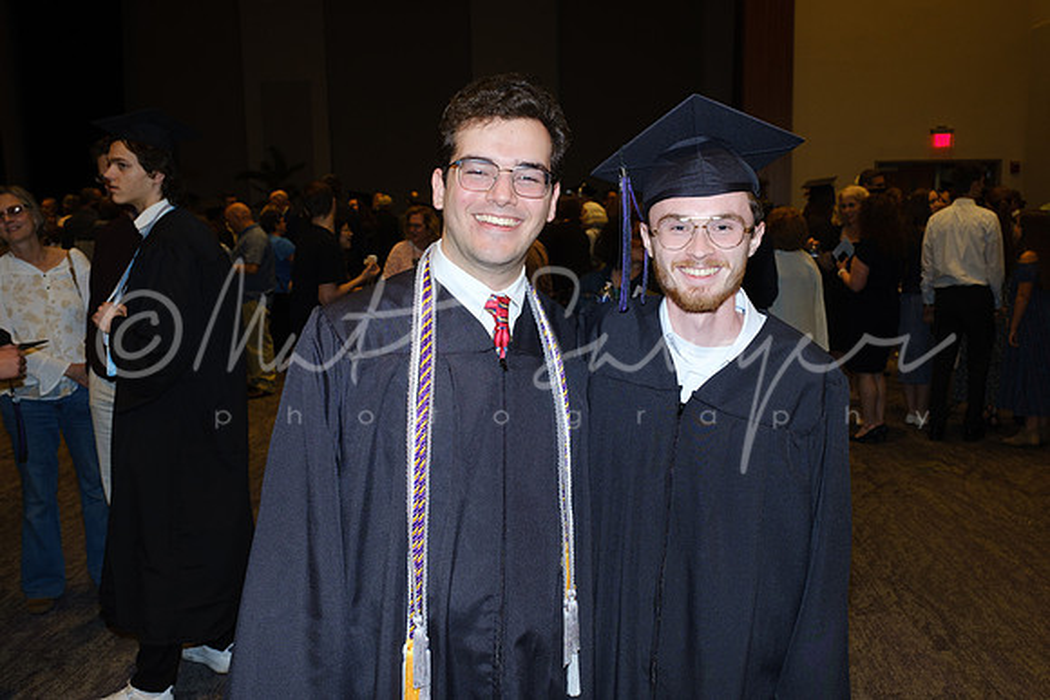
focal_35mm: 31
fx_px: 904
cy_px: 350
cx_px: 525
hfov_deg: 60.3
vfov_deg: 42.3
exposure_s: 1/60
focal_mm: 20.6
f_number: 5.6
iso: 800
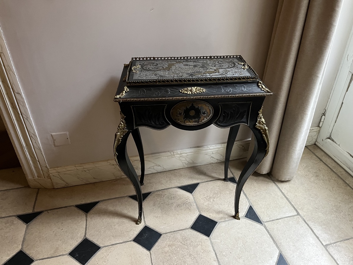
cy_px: 132
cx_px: 176
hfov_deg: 67.3
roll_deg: +0.6
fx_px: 265
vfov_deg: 53.1
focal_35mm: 26
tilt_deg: -31.9
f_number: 1.6
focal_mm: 5.1
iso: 400
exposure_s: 1/33
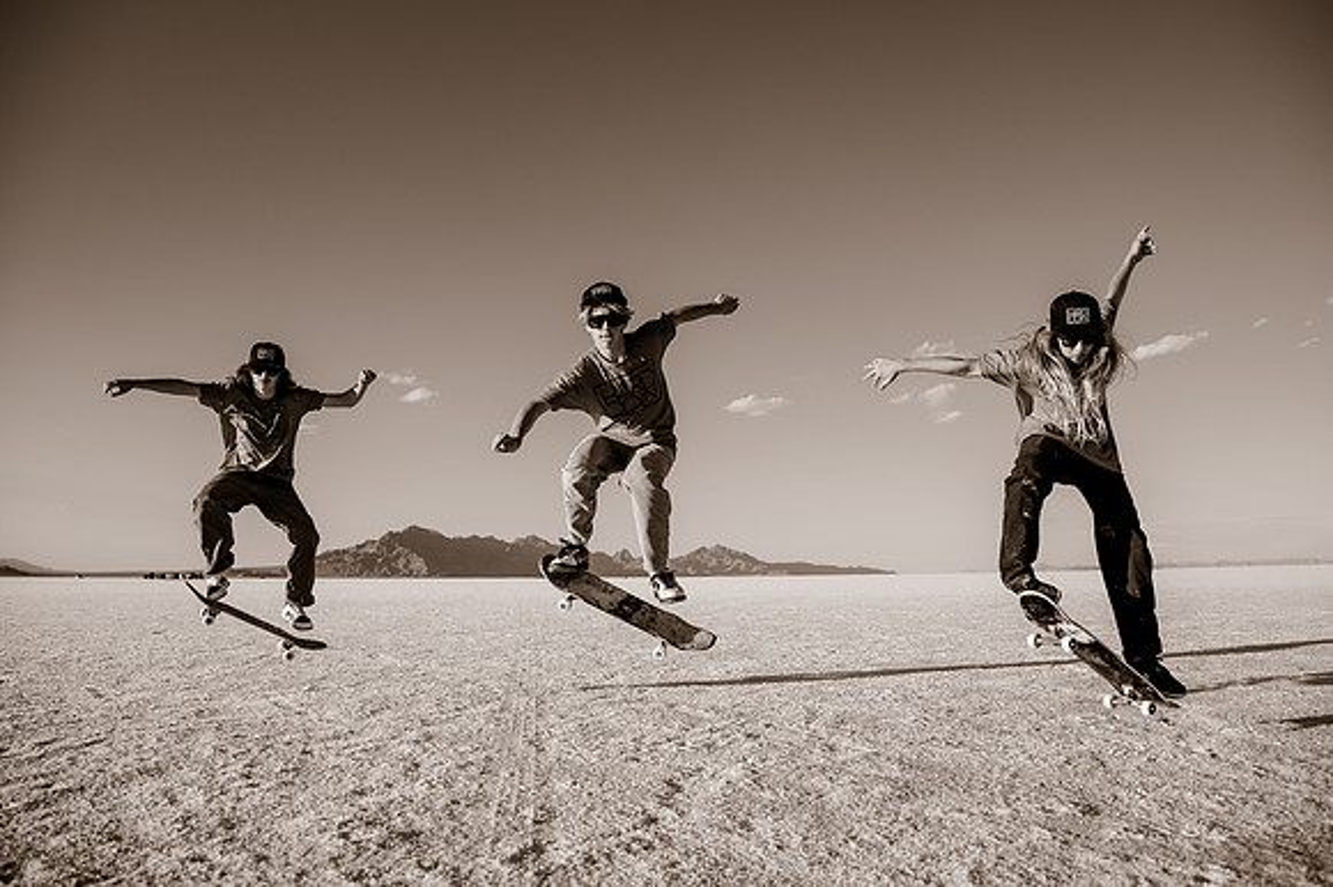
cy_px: 397
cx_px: 671
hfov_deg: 66.7
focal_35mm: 27
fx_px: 1013
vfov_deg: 47.2
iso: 200
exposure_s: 1/1600
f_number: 4
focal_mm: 24
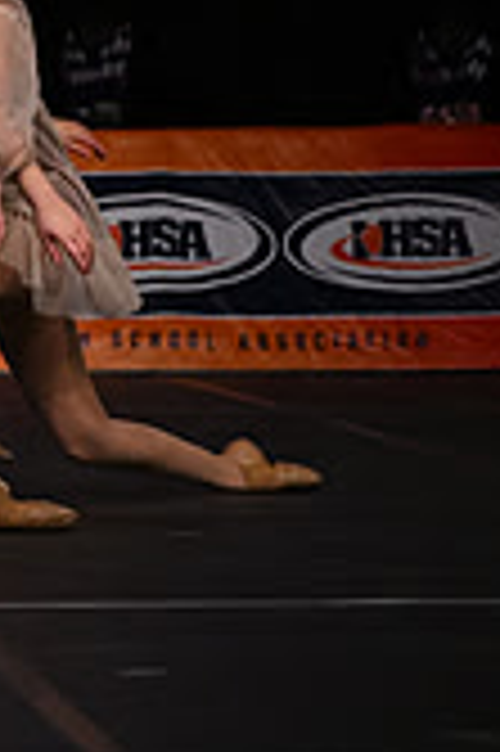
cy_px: 281
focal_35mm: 302
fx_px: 6304
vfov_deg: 6.8
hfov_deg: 4.4
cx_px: -725
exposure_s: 1/1000
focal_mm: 87
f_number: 4
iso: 6400
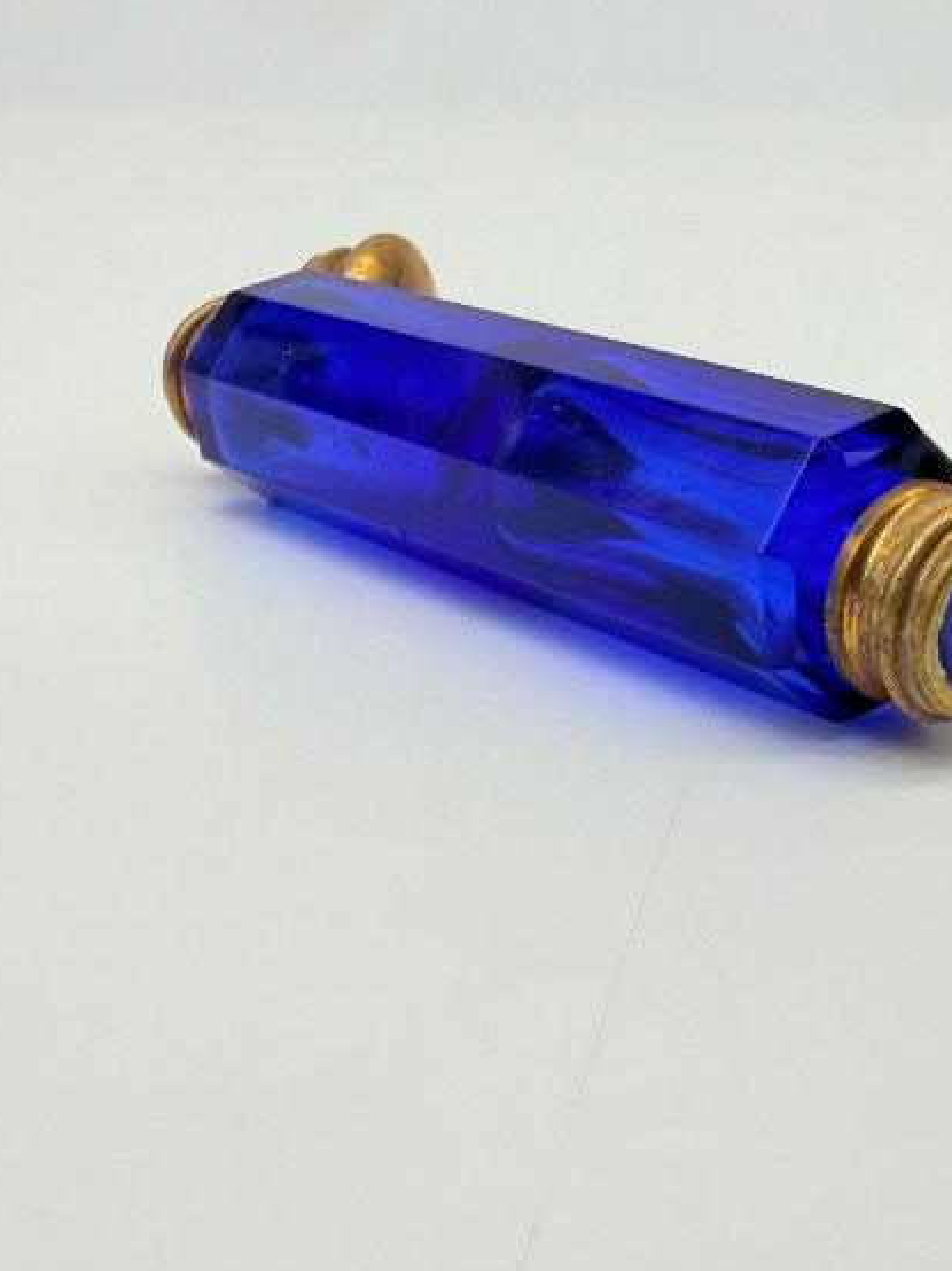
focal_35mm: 52
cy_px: 379
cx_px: 649
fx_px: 1908
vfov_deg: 36.3
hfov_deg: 27.8
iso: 40
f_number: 2.2
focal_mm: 2.22
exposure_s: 1/507
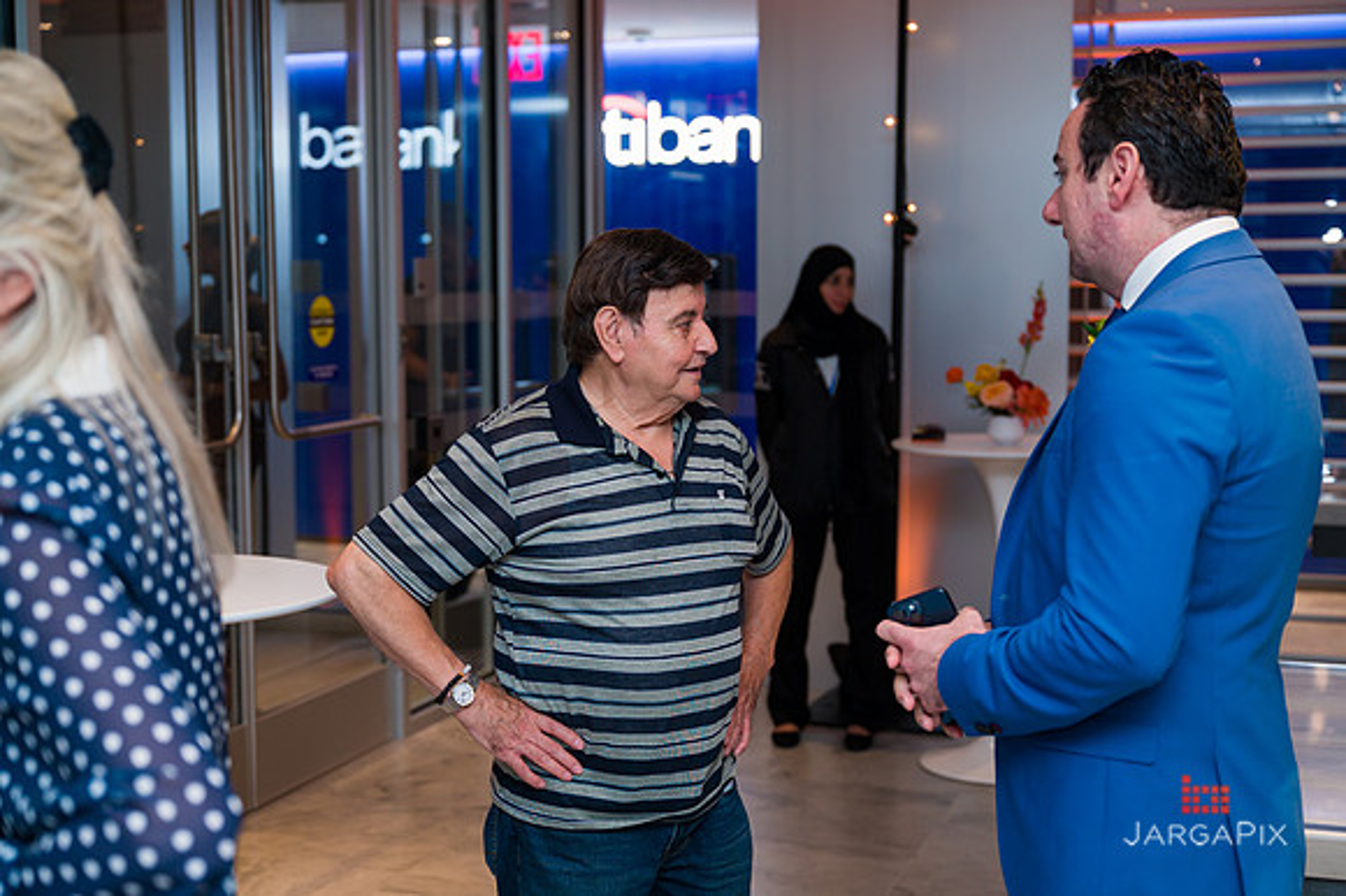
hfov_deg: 39.4
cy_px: 448
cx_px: 673
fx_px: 1882
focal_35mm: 50
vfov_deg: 26.8
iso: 400
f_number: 3.2
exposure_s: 1/160
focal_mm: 48
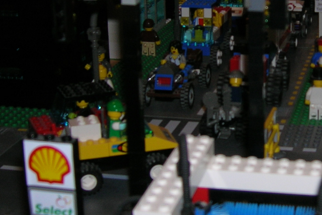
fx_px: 733
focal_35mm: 82
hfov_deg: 24.2
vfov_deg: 16.6
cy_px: 60
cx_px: 274
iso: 50
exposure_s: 1/60.1
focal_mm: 5.7
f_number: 2.9
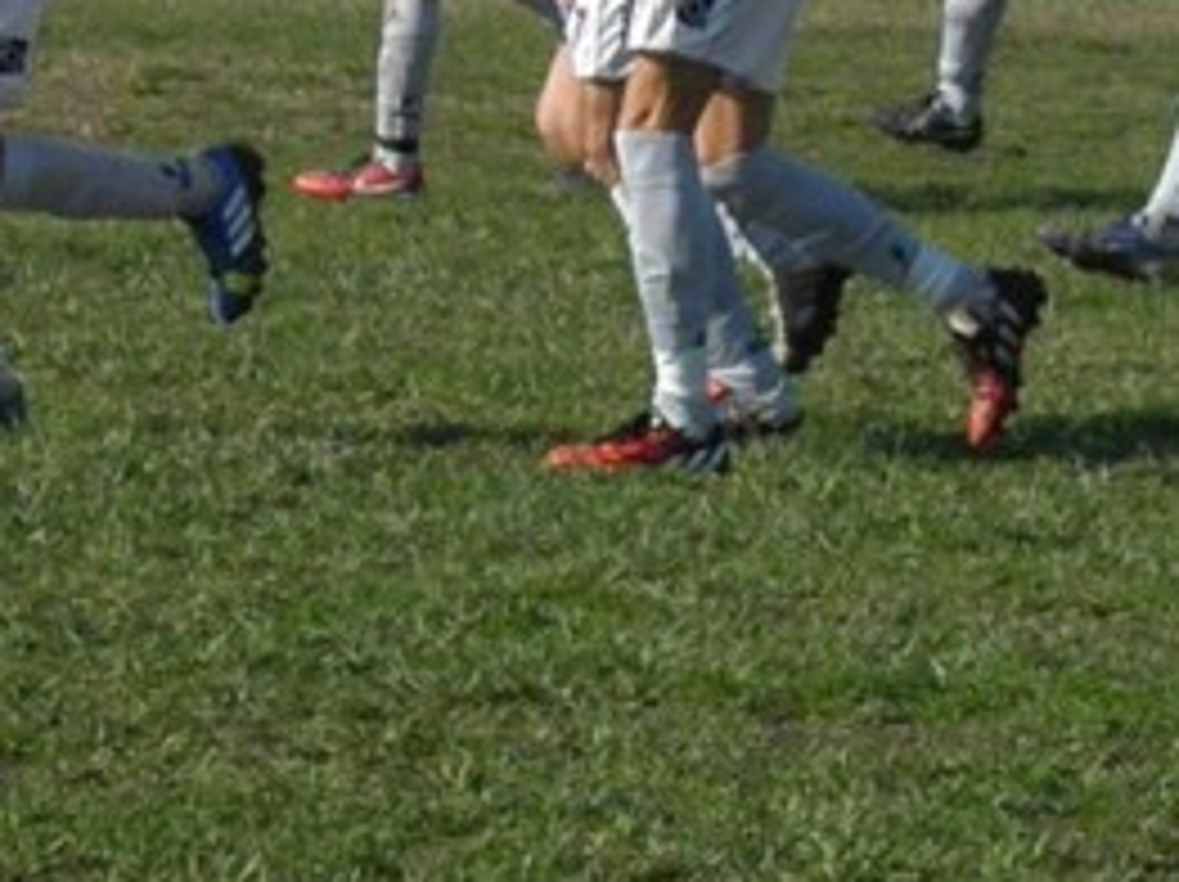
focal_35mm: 459
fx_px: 15619
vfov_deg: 3.2
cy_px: -196
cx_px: 1228
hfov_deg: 4.3
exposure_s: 1/1600
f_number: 8.2
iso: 500
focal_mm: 32.7
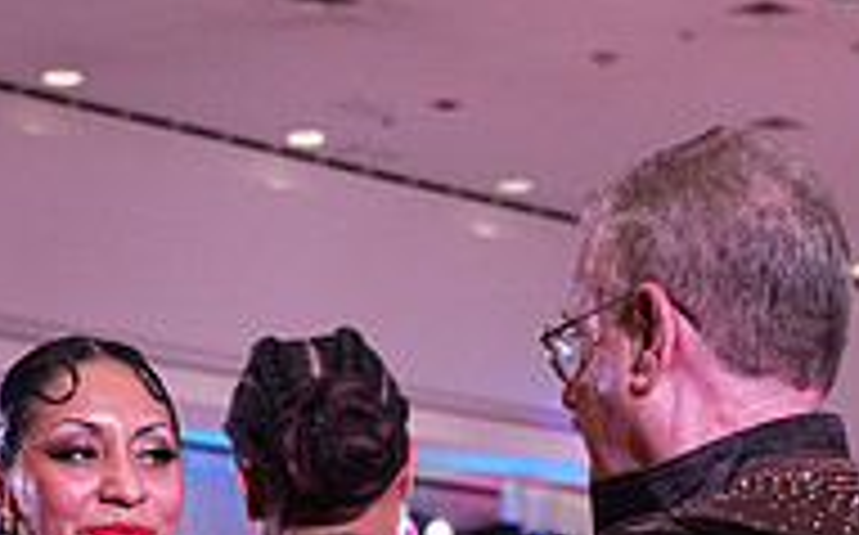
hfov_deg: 16.4
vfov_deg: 9.3
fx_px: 2971
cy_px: 1223
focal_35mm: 127
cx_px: 497
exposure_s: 1/400
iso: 3200
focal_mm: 41
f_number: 4.5
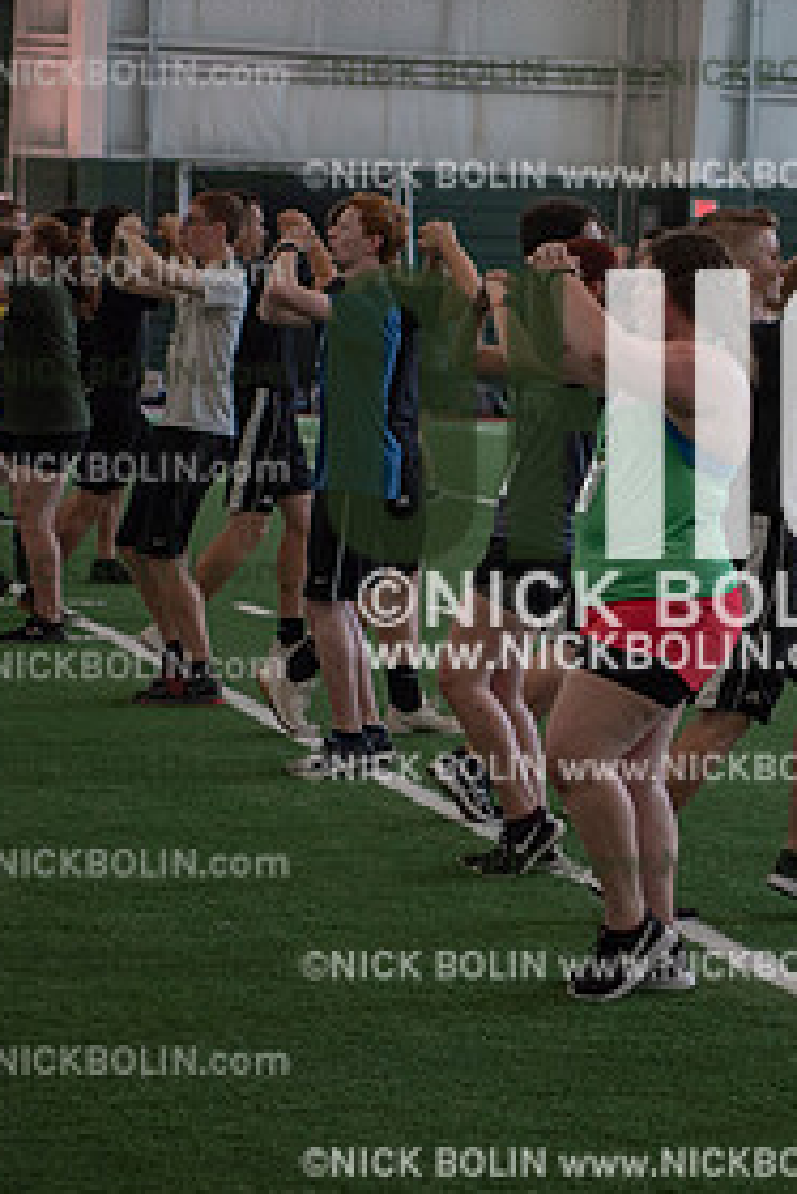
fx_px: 4809
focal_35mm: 145
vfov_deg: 14.1
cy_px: 471
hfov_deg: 9.5
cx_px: 627
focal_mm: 70
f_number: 3.2
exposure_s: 1/320
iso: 640
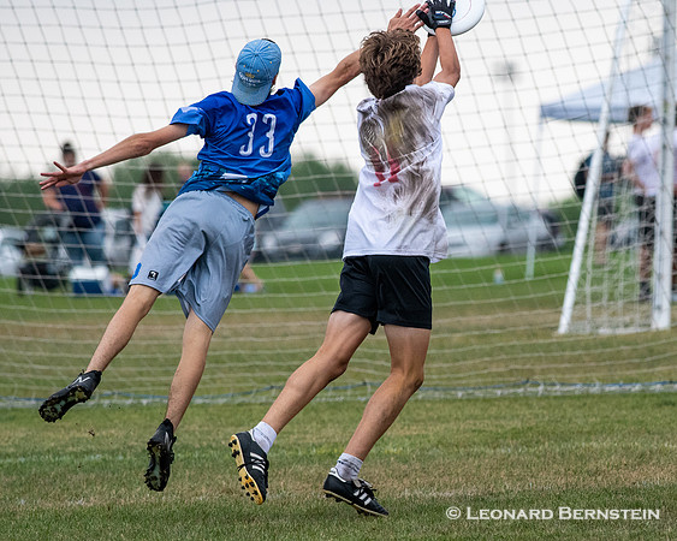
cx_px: 477
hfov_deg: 3.3
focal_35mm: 595
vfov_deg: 2.6
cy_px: 317
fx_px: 11912
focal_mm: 300
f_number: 5.6
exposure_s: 1/2000
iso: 1600
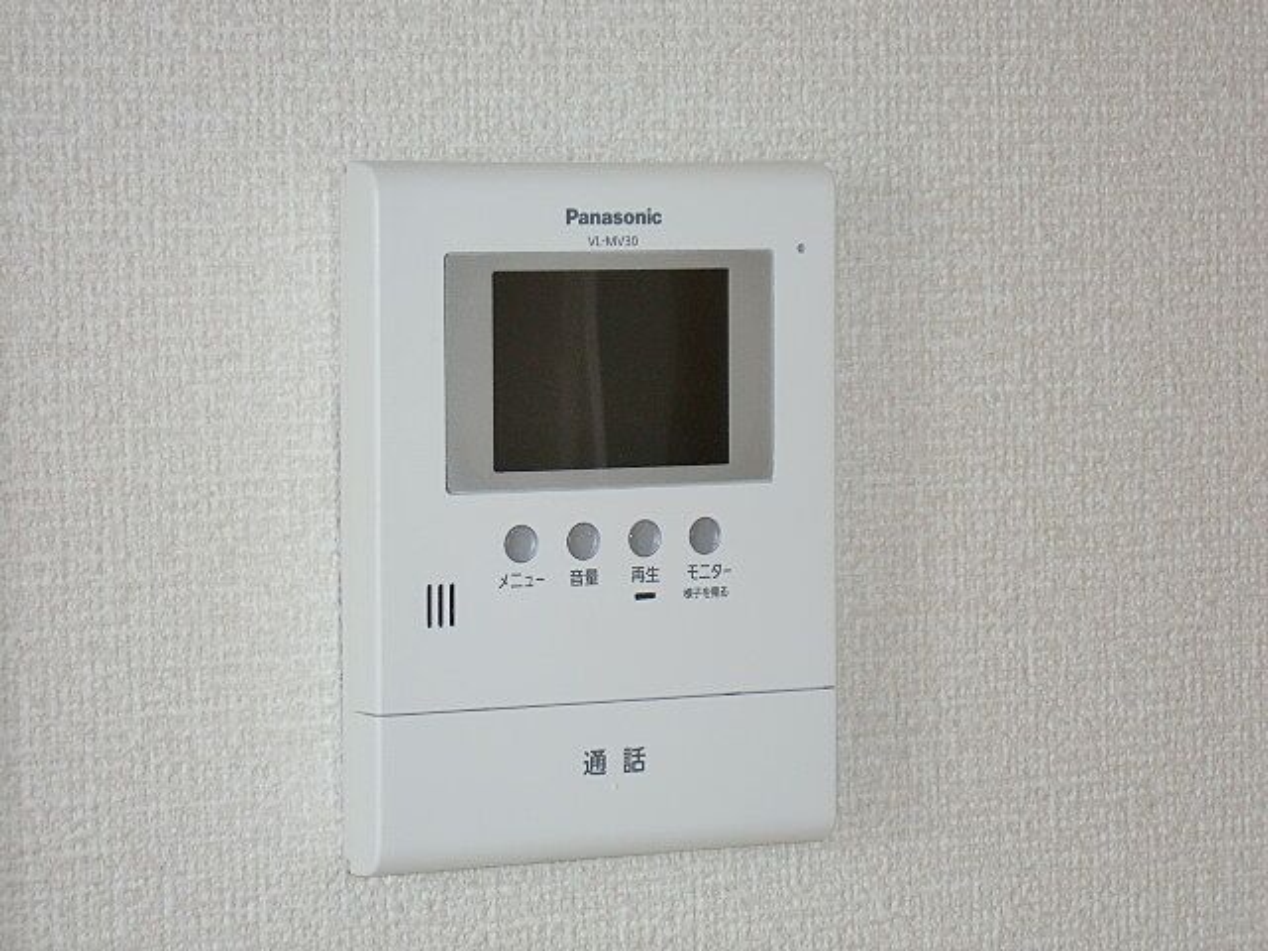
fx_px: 4103
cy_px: 476
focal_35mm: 112
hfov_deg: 17.6
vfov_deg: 13.2
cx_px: 634
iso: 200
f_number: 5.9
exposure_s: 1/60
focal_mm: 18.6
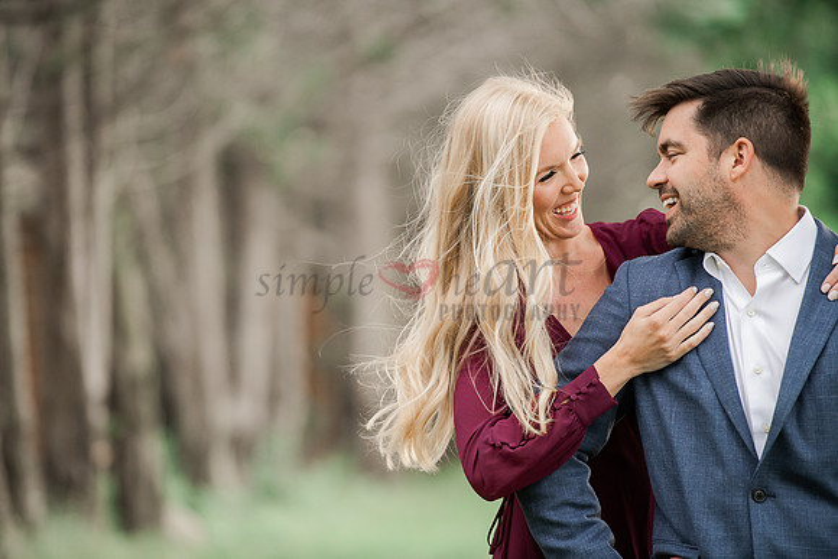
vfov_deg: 6.9
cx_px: 419
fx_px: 4656
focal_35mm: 200
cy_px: 280
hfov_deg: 10.3
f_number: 3.2
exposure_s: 1/320
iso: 800
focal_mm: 200
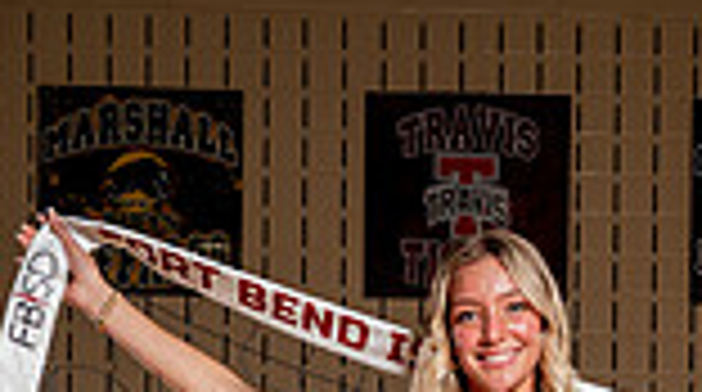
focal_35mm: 97
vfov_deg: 10.6
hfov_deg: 21.9
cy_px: 955
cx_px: 486
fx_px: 1802
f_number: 5.6
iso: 200
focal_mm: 32
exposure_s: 1/250
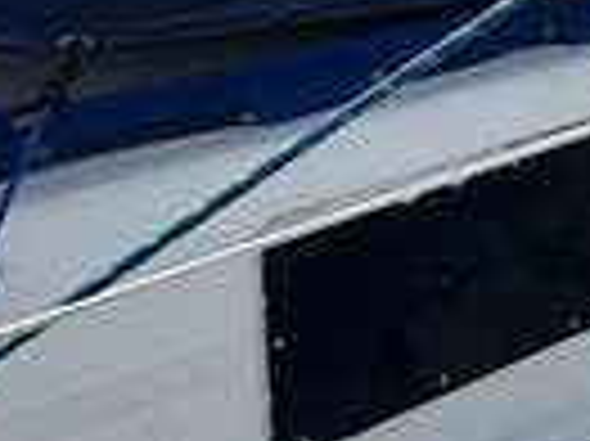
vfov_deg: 16.7
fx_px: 1499
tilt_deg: -25.0
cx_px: 1018
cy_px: 166
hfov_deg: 18.3
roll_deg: +0.5
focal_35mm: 88
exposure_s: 1/8929
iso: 80
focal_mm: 6.86
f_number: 1.78
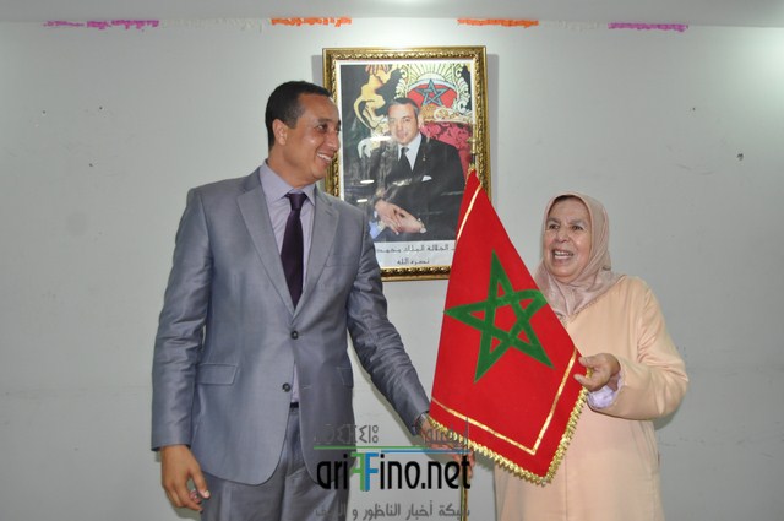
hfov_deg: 57.3
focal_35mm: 33
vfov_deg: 39.9
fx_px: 718
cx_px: 392
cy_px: 260
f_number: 3.5
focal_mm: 22
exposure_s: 1/60
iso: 800
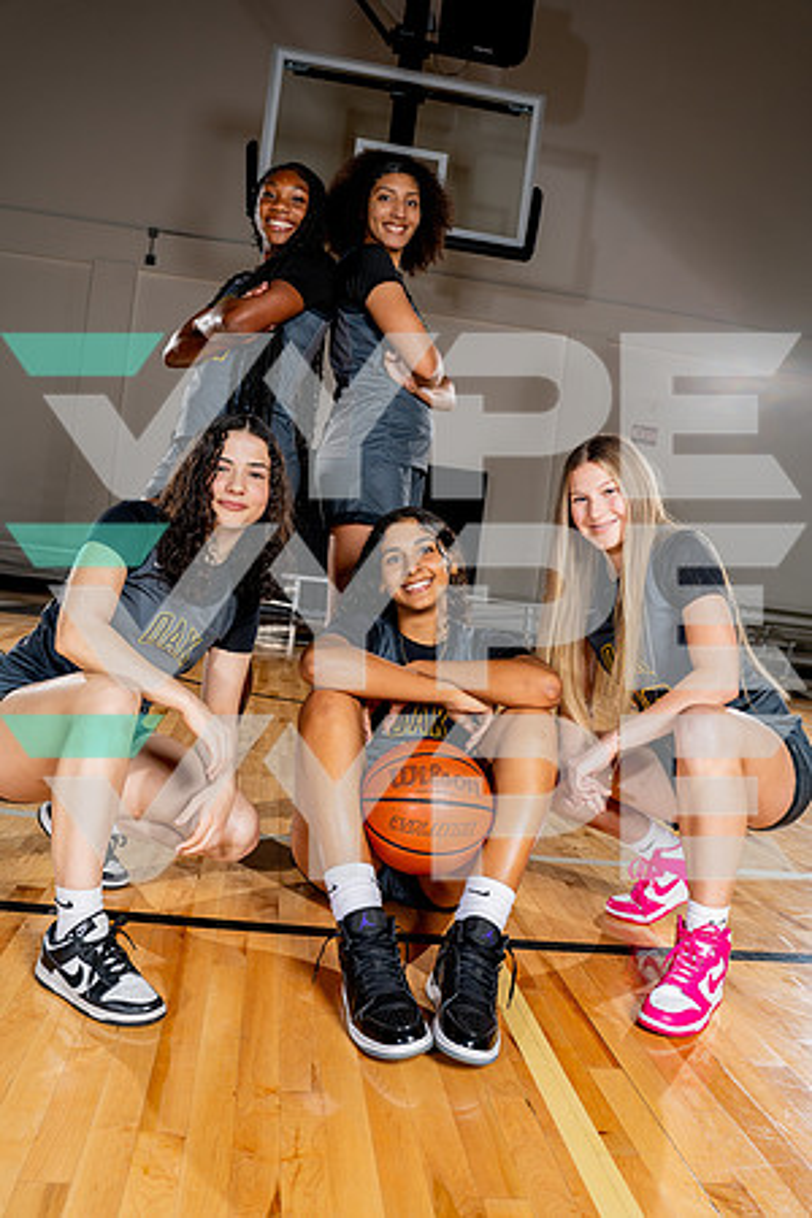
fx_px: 947
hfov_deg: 46.4
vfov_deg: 65.5
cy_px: 609
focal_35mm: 28
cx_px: 406
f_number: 5.6
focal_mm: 28
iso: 200
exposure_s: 1/250
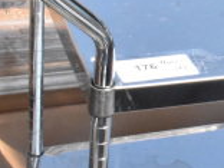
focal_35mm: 113
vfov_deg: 13.1
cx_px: 414
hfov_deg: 15.0
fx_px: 731
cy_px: 65
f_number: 25
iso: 6400
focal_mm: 20
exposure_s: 1/1600
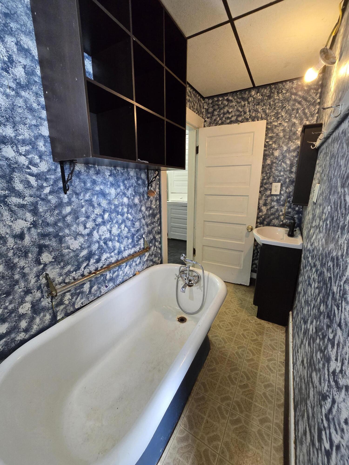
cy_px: 232
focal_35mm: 13
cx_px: 174
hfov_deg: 89.9
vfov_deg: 106.2
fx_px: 175
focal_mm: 2.2
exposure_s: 1/60
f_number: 2.2
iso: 500
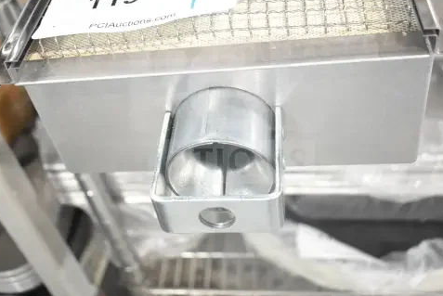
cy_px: 110
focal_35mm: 46
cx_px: 210
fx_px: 567
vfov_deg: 29.2
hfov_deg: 42.7
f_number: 3.8
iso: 1600
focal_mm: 24
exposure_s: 1/50
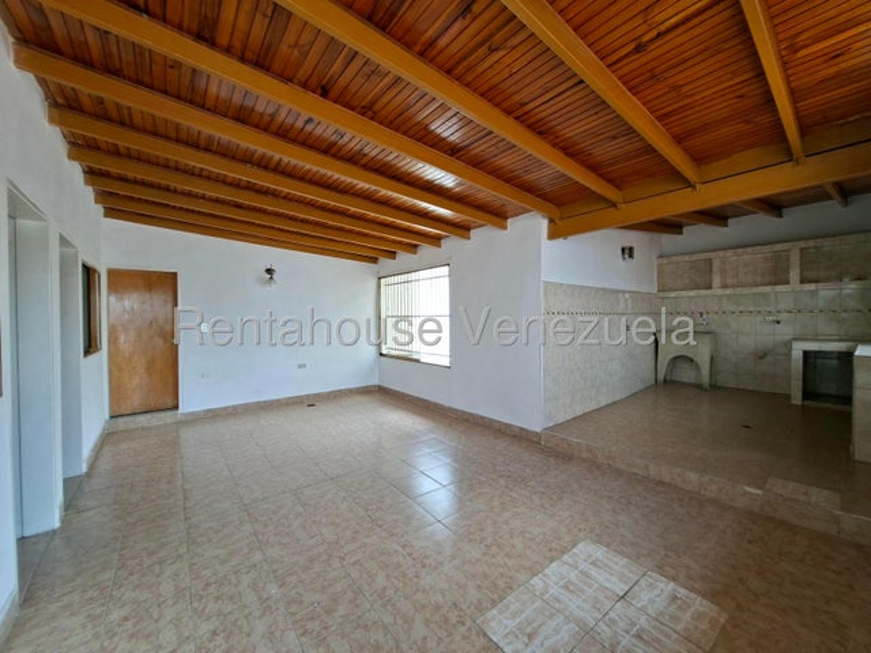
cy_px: 326
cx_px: 436
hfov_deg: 106.2
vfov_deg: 89.9
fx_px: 327
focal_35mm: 13
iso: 40
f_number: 2.2
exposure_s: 1/60
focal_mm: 1.74
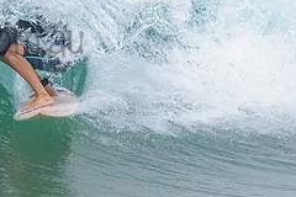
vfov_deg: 0.9
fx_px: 12151
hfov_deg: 1.4
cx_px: -24
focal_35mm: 1478
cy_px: 62
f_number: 5.6
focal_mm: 500
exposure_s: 1/2000
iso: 250
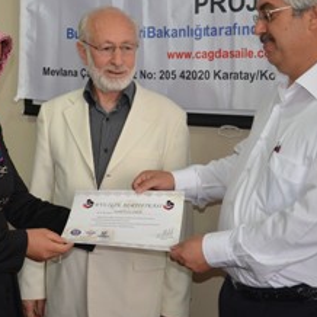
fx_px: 705
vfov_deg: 25.3
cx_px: 121
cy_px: 119
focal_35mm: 68
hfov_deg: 25.3
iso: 450
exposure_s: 1/60
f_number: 4
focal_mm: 26
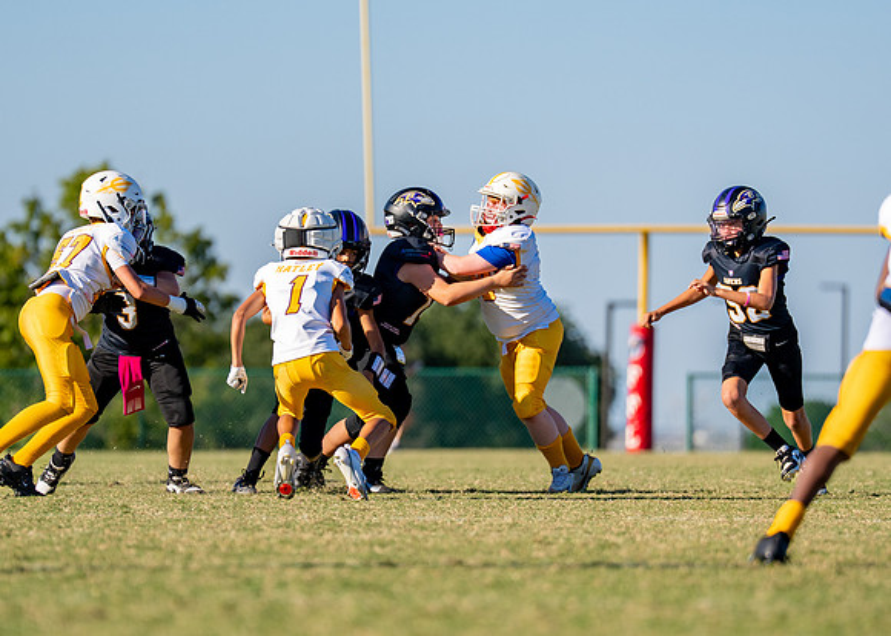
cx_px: 392
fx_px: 8678
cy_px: 367
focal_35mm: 343
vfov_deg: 4.2
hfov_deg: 5.9
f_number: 2.8
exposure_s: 1/3200
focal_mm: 200
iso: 160
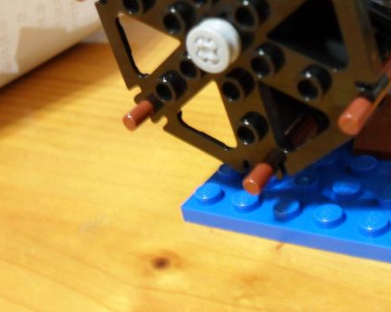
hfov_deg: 30.4
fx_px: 706
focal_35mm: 61
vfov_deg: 24.5
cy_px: 52
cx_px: 298
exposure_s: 1/4
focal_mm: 6.2
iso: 200
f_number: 2.8
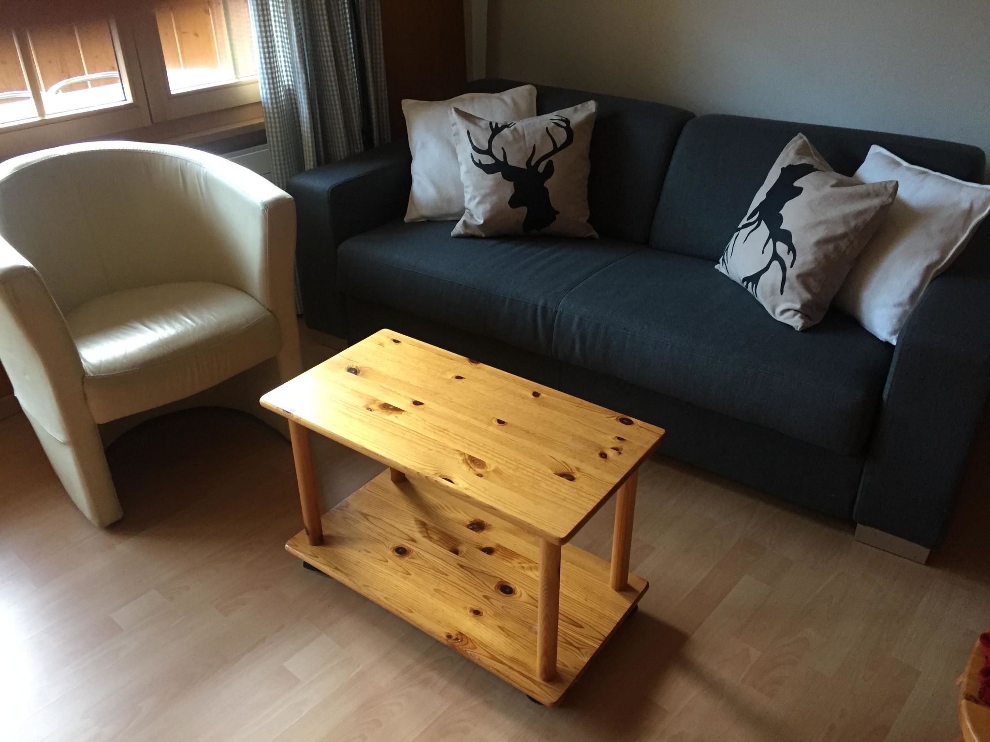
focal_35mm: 29
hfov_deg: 61.7
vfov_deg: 48.2
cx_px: 495
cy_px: 371
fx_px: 829
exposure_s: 1/33
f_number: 2.2
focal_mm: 4.15
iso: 200
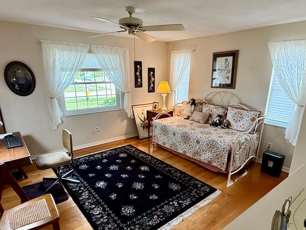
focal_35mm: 22
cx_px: 160
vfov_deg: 60.8
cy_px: 132
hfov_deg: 76.3
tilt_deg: -14.9
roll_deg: +0.1
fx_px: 195
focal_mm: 2.22
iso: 250
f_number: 2.2
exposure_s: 1/120
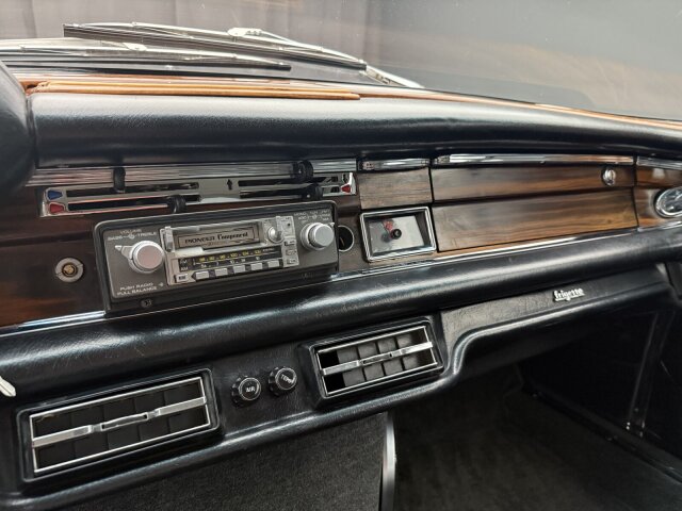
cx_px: 341
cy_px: 256
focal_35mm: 24
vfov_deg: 56.8
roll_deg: -2.1
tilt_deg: -17.9
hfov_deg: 71.6
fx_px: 473
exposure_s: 1/49
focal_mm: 6.76
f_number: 1.78
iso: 800
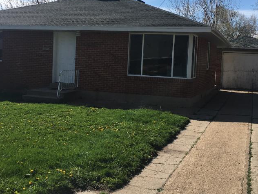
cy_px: 76
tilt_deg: -0.7
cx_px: 134
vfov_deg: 30.8
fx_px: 350
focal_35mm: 47
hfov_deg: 40.4
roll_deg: -2.7
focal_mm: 4.15
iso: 25
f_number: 2.2
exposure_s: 1/1972
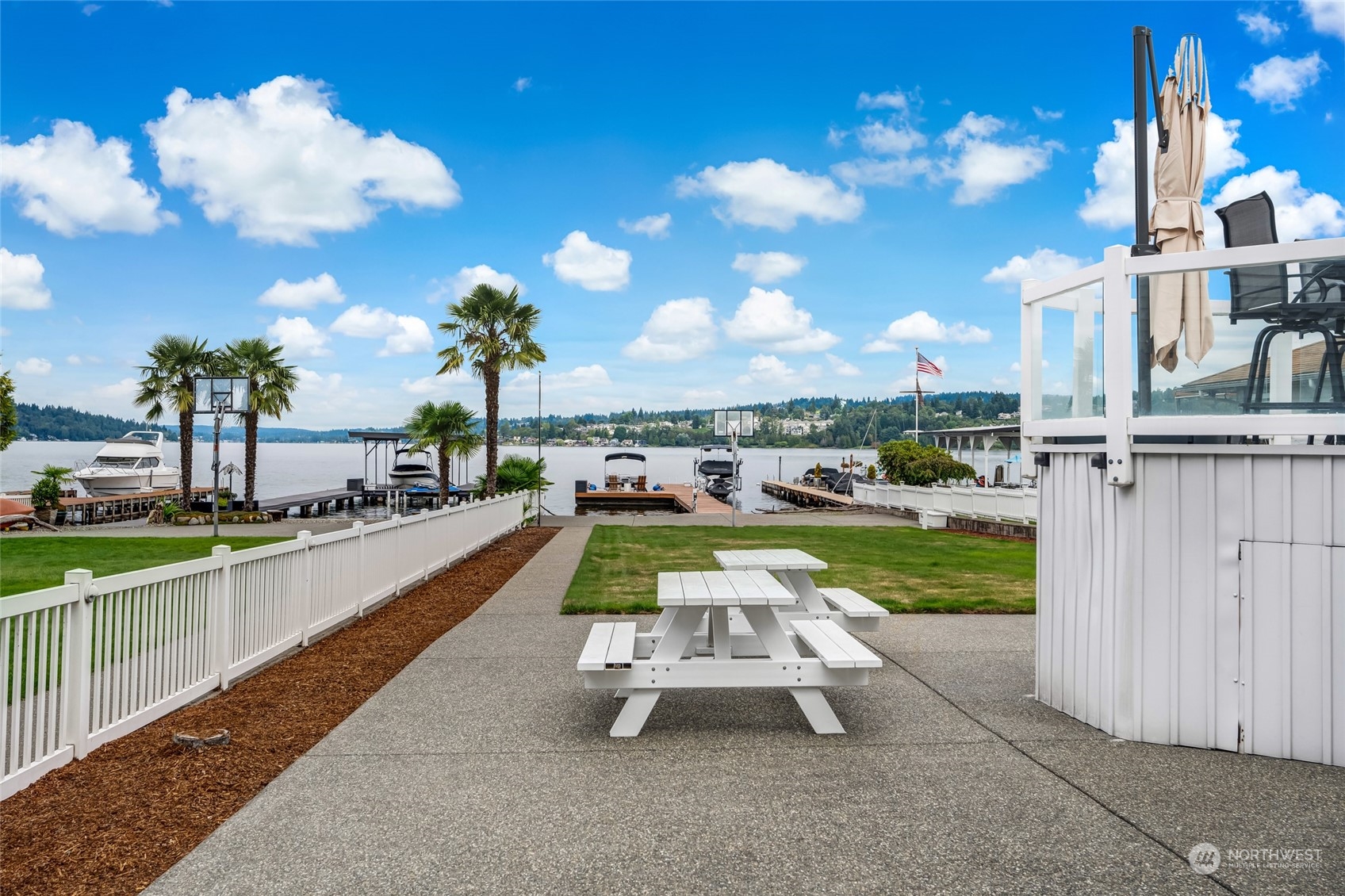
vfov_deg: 39.4
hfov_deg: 56.5
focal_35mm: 34
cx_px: 672
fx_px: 1251
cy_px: 448
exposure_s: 1/1000
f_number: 9
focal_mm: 33.5
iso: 400
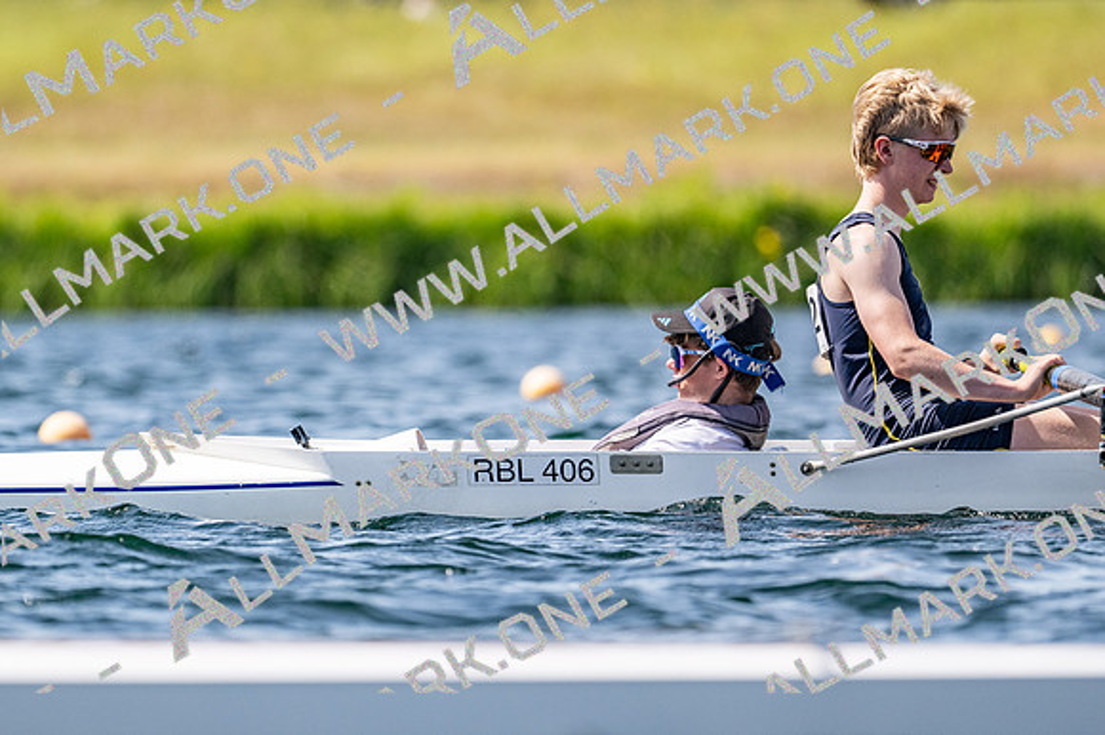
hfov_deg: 3.4
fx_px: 18405
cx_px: 552
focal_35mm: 600
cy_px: 368
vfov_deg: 2.3
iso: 250
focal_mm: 400
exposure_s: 1/2500
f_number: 4.5
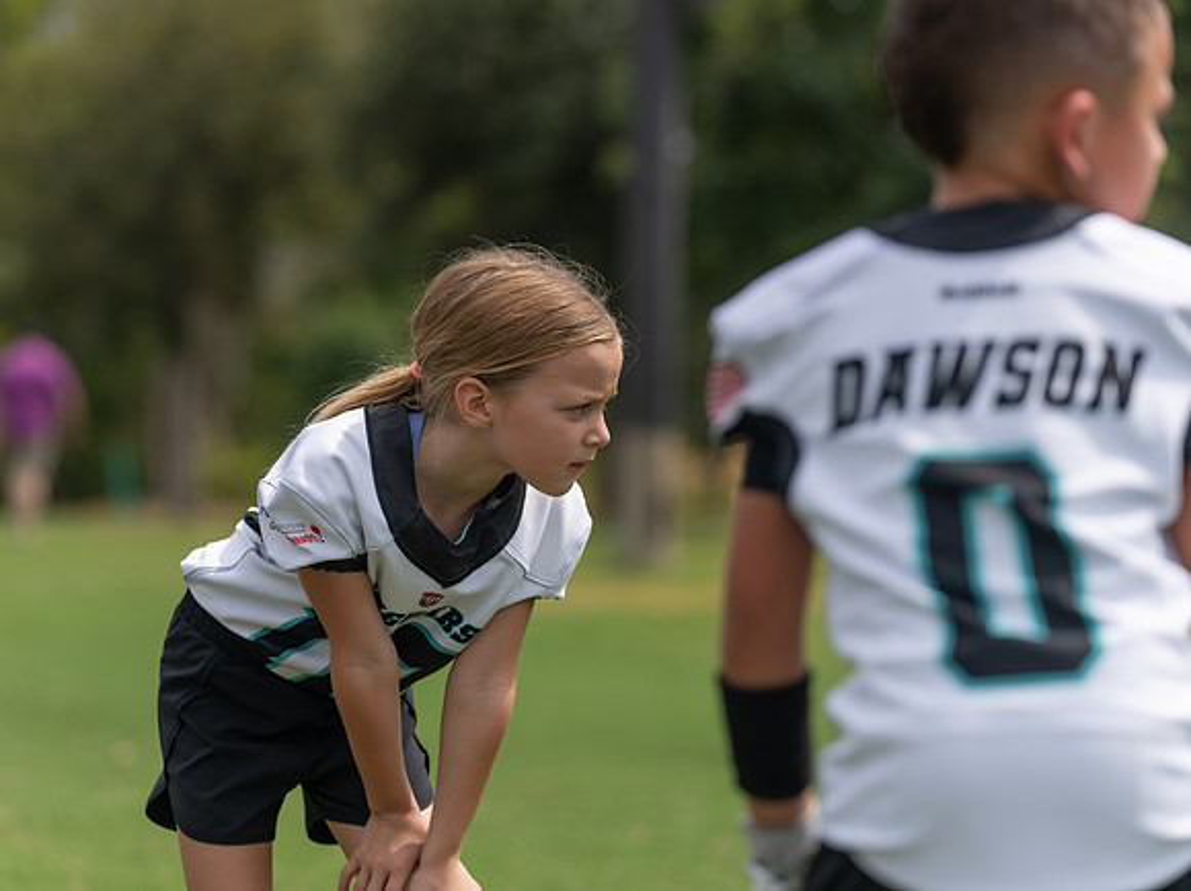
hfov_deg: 11.6
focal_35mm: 171
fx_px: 5872
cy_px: 446
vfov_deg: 8.7
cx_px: 522
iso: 100
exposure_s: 1/1250
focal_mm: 158
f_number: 4
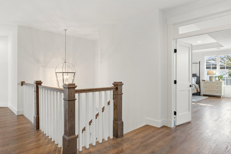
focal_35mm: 21
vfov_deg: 59.5
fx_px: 135
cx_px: 100
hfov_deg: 80.7
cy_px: 76
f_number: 10
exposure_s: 1/6
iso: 500
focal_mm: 16
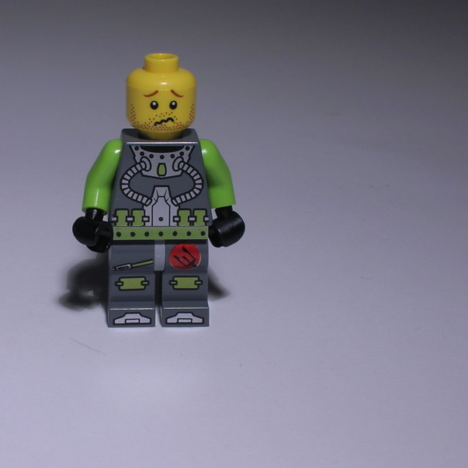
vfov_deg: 20.9
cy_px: 256
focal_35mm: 83
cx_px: 144
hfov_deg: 20.8
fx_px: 1270
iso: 50
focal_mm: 10.4
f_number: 6.1
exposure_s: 1/22
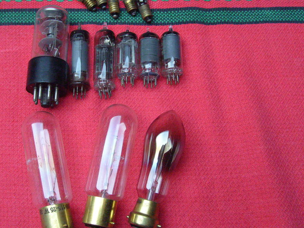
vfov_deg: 32.1
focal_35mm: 45
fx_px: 395
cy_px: 104
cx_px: 125
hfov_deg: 41.9
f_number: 2.8
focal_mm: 5.8
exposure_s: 1/350
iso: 400
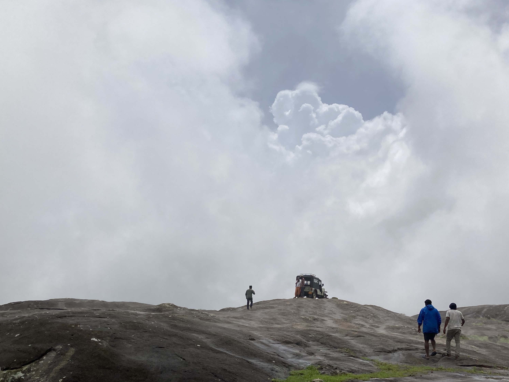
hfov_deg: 48.6
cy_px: 237
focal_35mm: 38
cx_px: 309
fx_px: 559
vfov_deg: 37.5
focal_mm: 3.99
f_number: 1.8
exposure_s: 1/9804
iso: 25
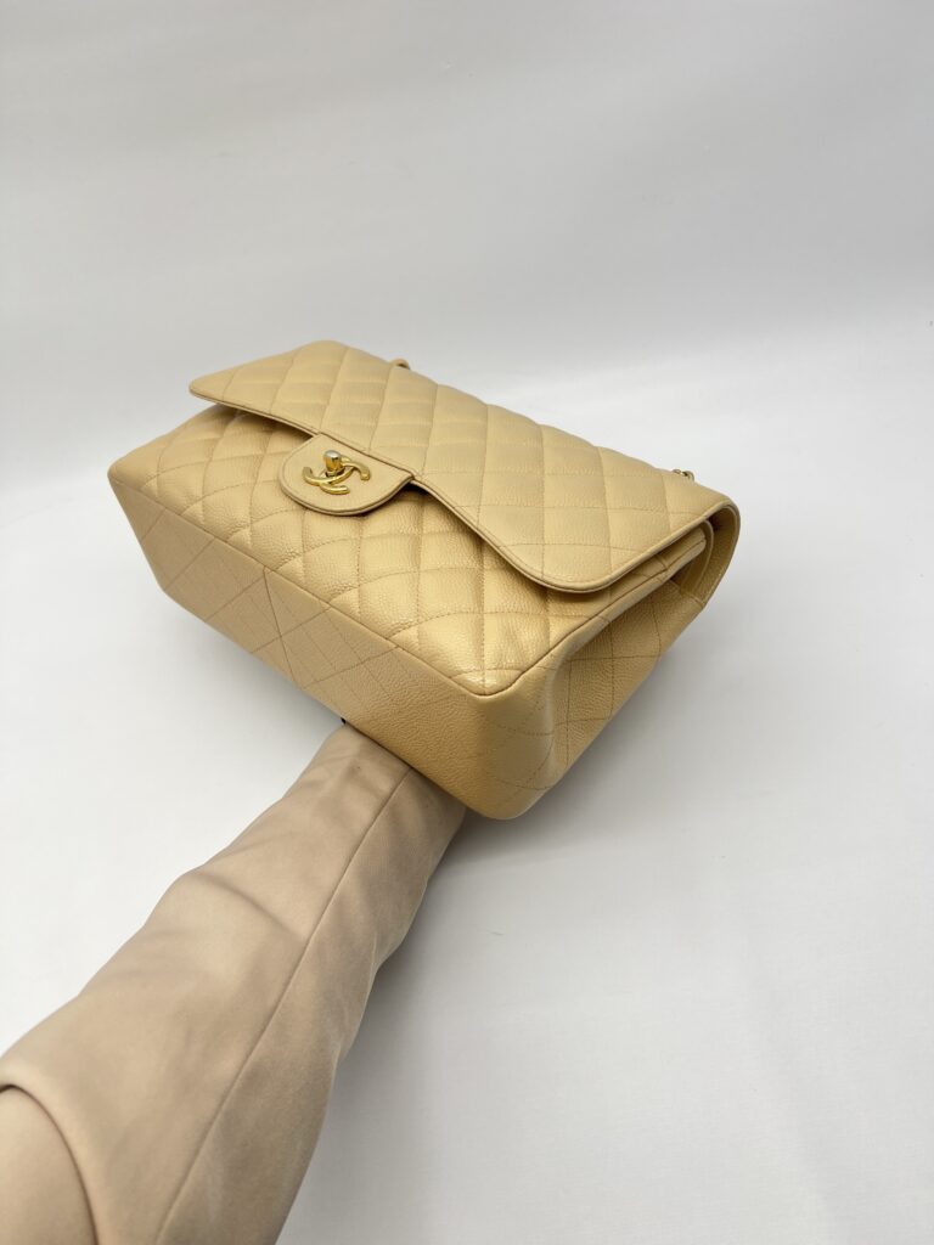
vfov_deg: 67.3
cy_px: 622
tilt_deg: -44.7
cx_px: 467
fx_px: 935
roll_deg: +12.4
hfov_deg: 53.1
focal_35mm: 26
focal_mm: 5.7
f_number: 1.5
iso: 40
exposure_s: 1/161
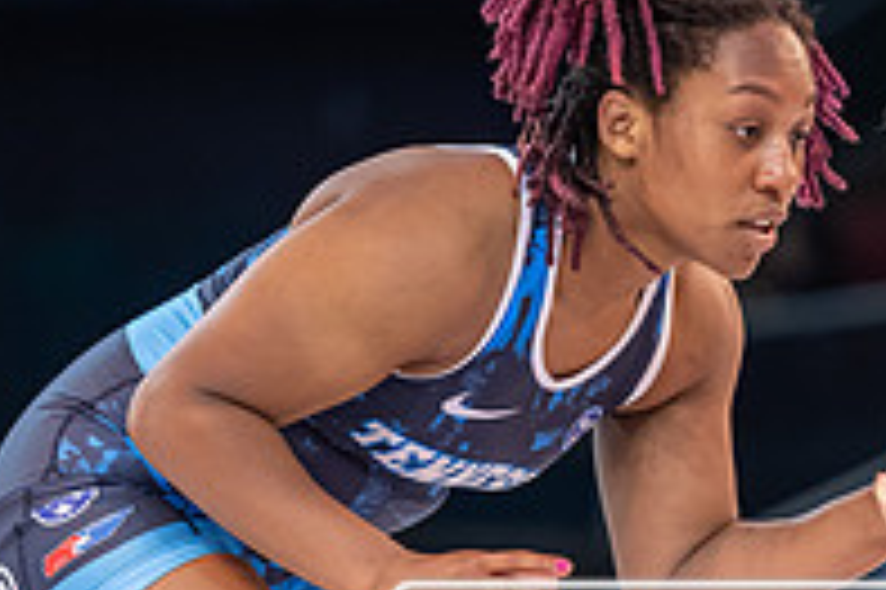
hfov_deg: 4.4
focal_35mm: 470
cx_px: 661
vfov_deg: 2.9
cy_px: 746
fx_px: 11557
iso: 1800
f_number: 2.8
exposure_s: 1/800
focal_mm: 140
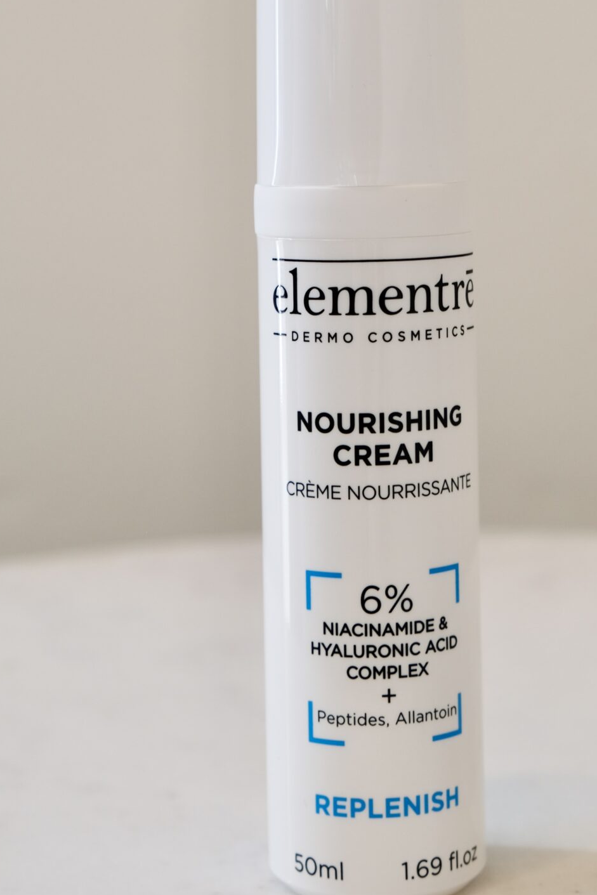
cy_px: 207
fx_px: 1940
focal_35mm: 78
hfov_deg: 17.5
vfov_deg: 25.6
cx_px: 339
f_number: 4
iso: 160
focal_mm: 28.9
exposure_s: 1/58
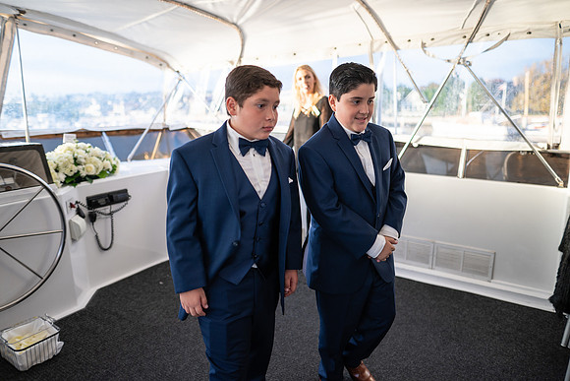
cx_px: 285
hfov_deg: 73.7
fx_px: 380
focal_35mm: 24
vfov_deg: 53.2
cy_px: 190
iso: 125
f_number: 1.4
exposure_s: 1/1000
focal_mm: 24
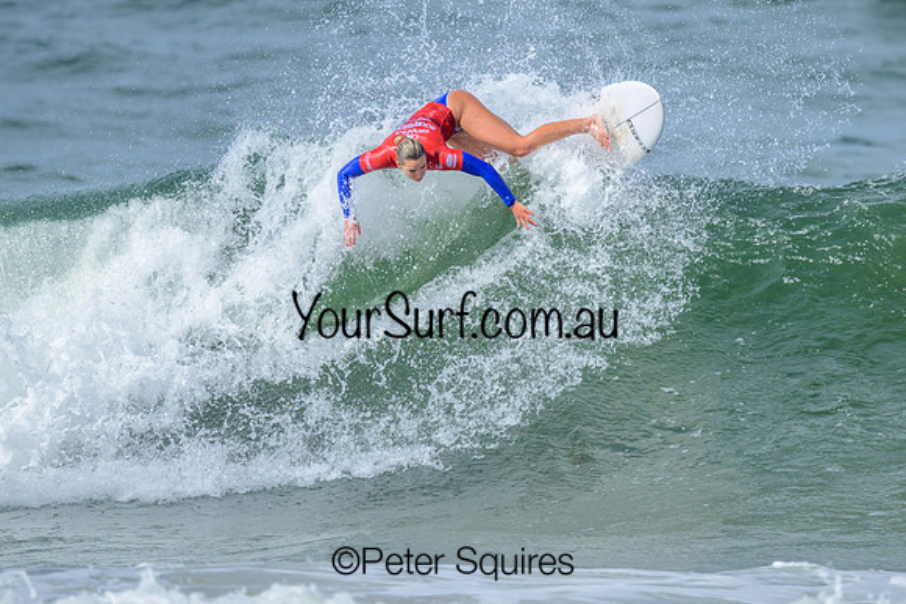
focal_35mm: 1100
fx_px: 27690
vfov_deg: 1.3
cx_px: 581
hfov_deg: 1.9
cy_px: 282
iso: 360
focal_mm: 800
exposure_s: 1/2500
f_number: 6.3
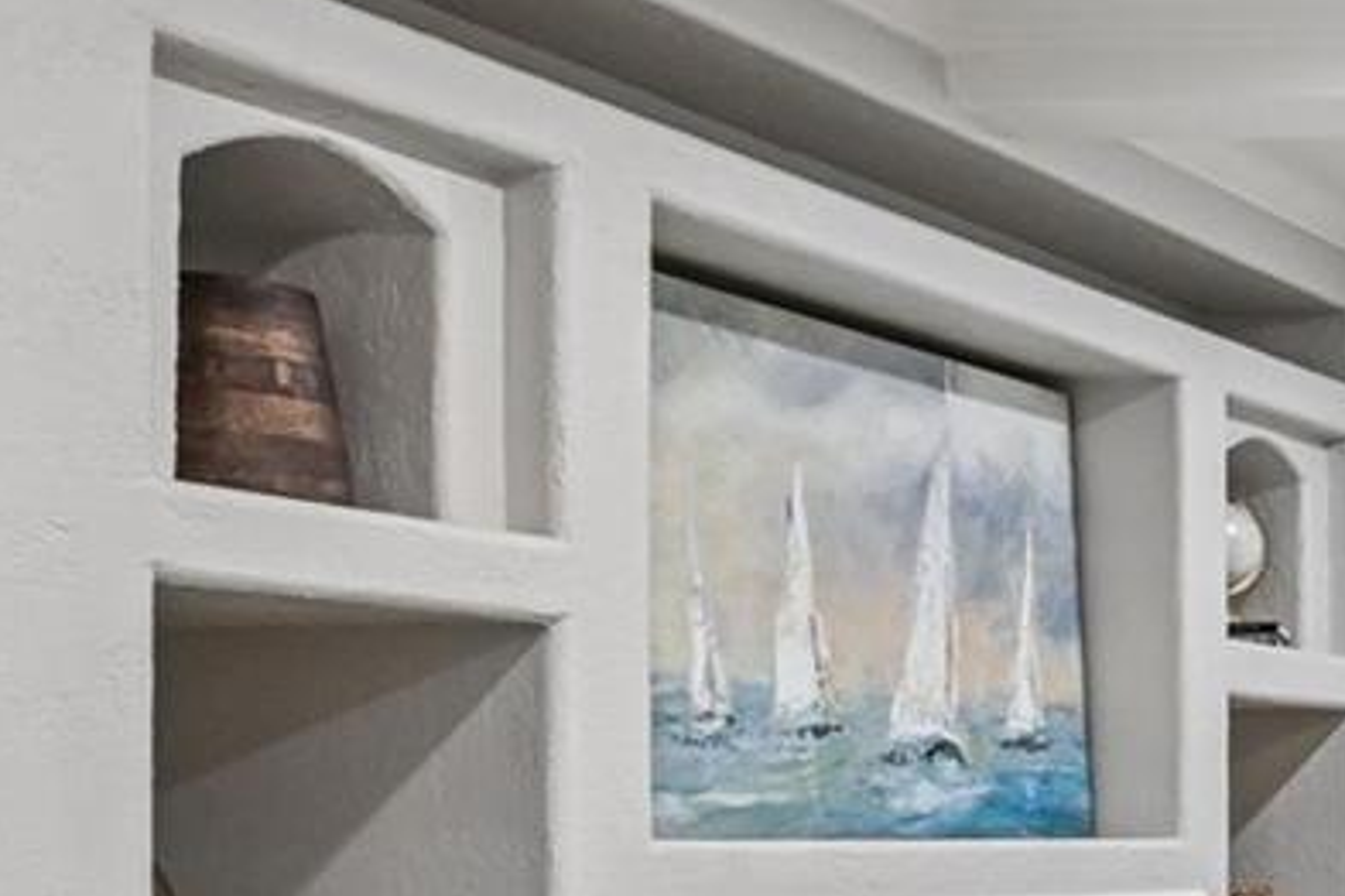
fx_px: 2129
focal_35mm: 57
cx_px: 2505
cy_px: 807
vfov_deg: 23.2
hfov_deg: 21.1
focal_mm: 14
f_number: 9
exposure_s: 1/15
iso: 400
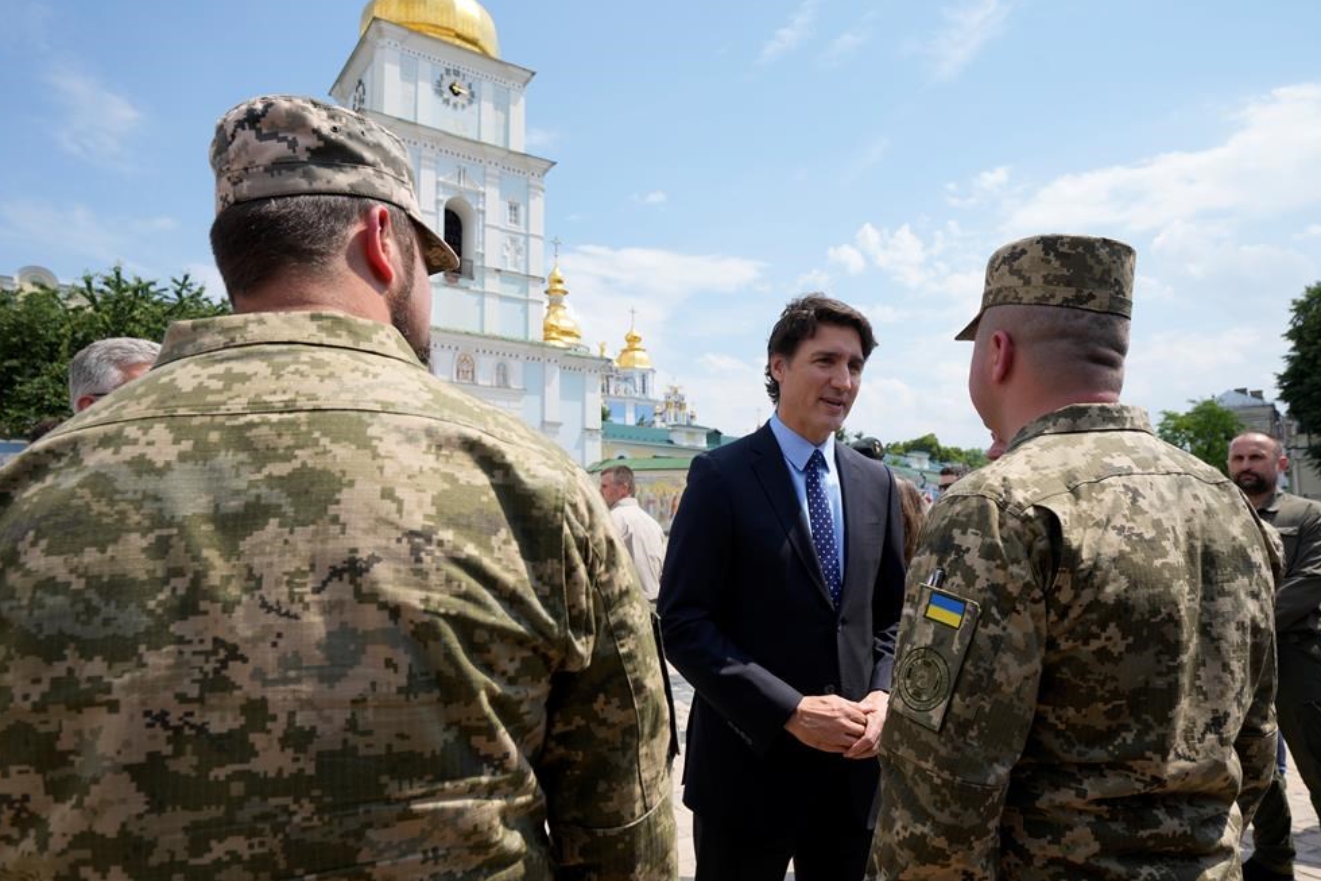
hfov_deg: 76.1
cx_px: 678
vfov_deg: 55.1
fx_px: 844
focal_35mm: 23
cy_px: 457
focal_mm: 22
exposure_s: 1/320
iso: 100
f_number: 7.1
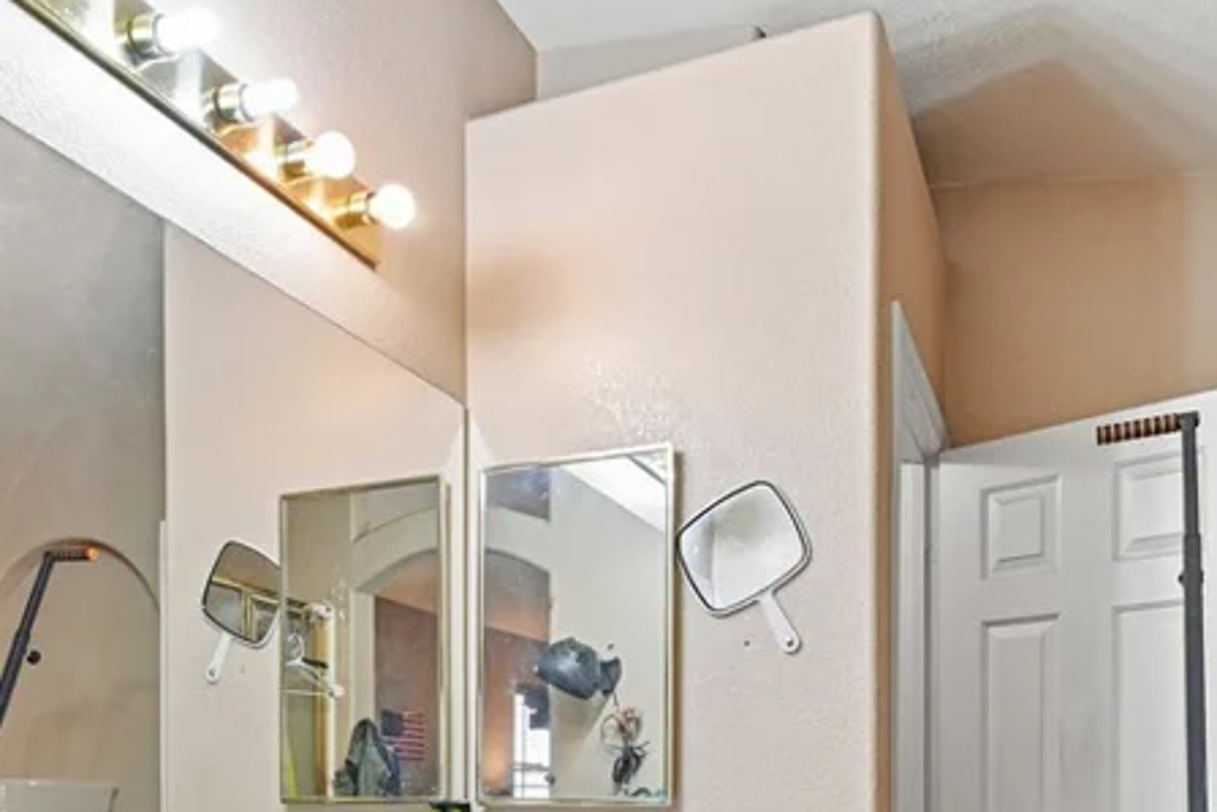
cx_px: 614
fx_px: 1082
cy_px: 808
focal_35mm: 32
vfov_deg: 37.0
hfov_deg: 58.7
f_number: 9
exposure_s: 1/500
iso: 2000
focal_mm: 14
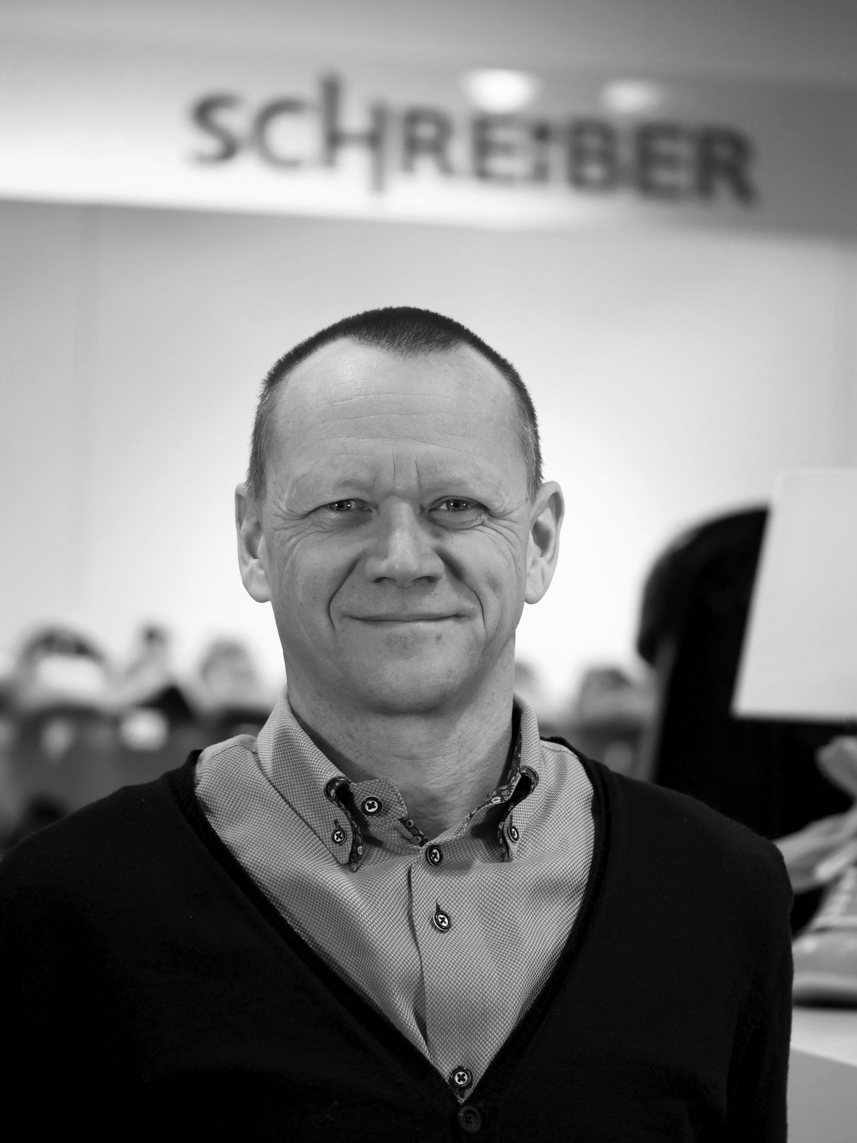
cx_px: 428
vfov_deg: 9.9
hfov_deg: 7.4
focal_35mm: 200
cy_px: 572
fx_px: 6602
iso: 800
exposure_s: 1/500
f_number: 3.2
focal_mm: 100
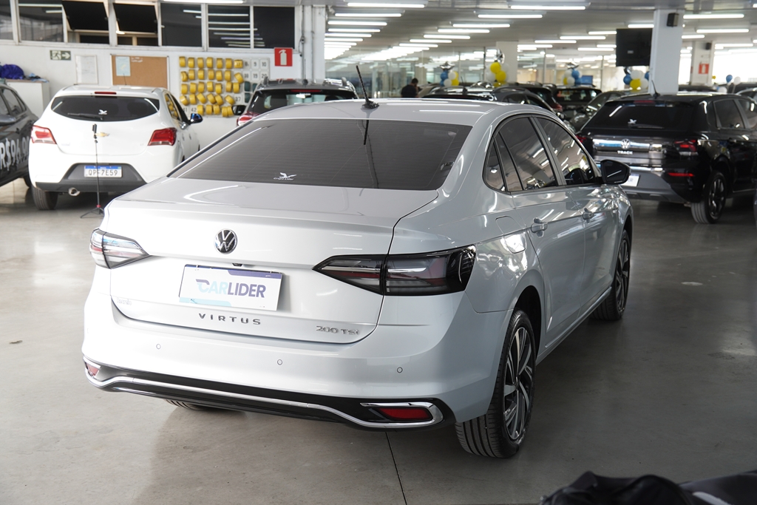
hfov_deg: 45.0
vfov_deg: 30.9
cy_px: 252
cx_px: 378
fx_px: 915
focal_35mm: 44
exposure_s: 1/60
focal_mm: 29
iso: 200
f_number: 3.2
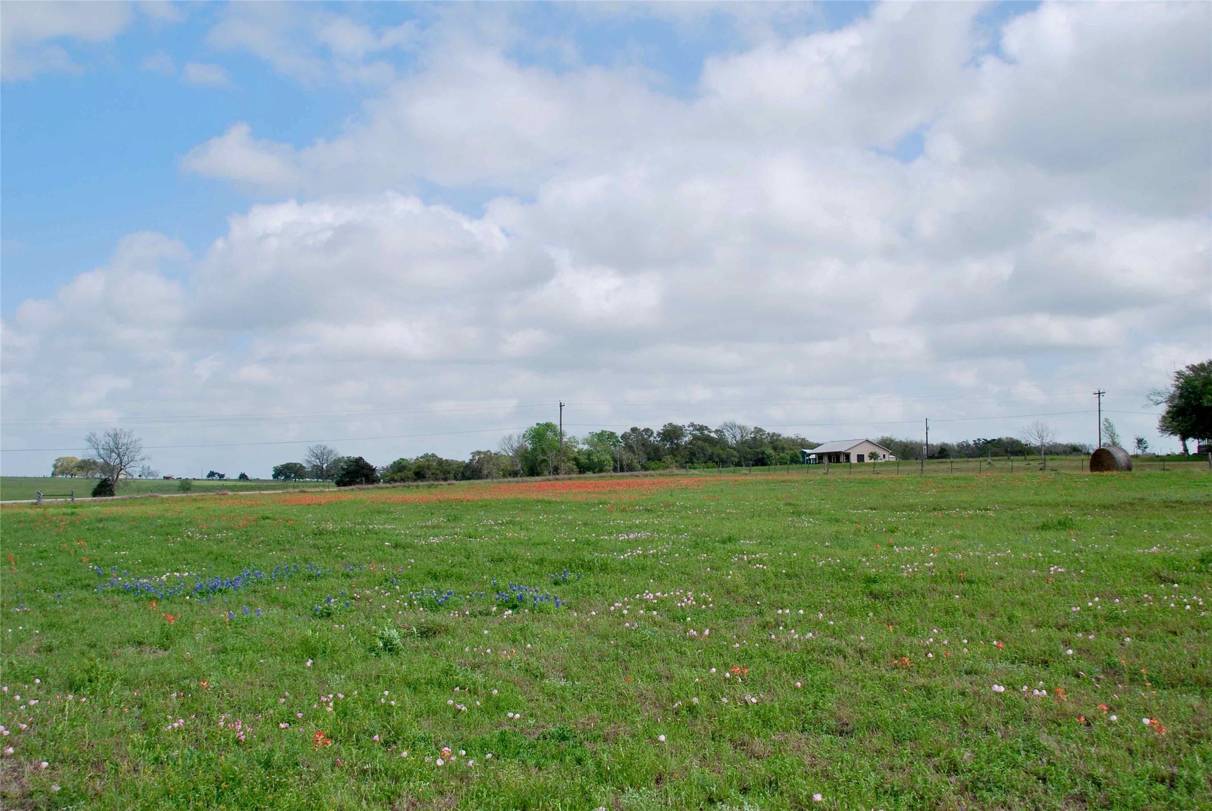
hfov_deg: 51.2
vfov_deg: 35.6
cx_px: 606
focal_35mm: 38
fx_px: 1264
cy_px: 406
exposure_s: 1/250
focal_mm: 25
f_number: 8
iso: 100
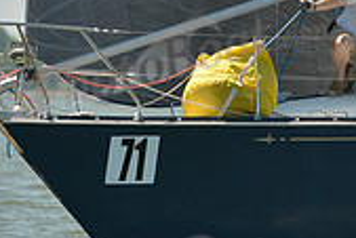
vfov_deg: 1.4
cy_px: 140
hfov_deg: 2.1
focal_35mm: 963
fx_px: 9531
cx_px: 438
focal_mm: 280
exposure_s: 1/1600
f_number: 4.5
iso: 200
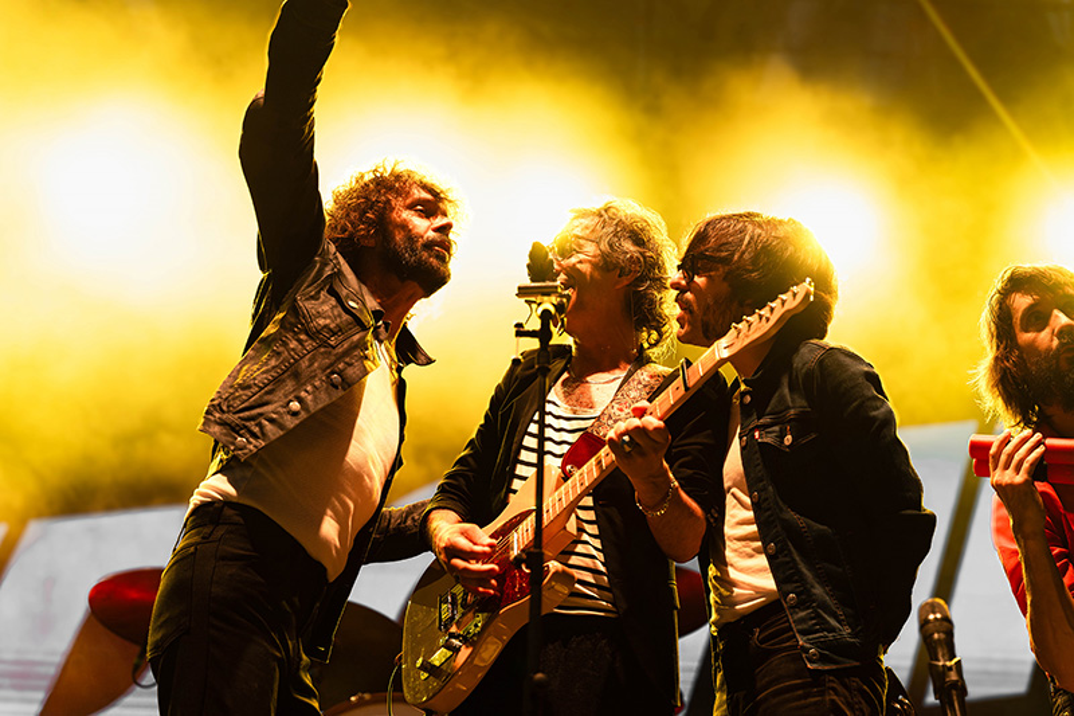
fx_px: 2088
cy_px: 358
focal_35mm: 70
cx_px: 537
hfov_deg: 28.8
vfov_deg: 19.4
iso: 640
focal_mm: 70
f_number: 2.8
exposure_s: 1/250
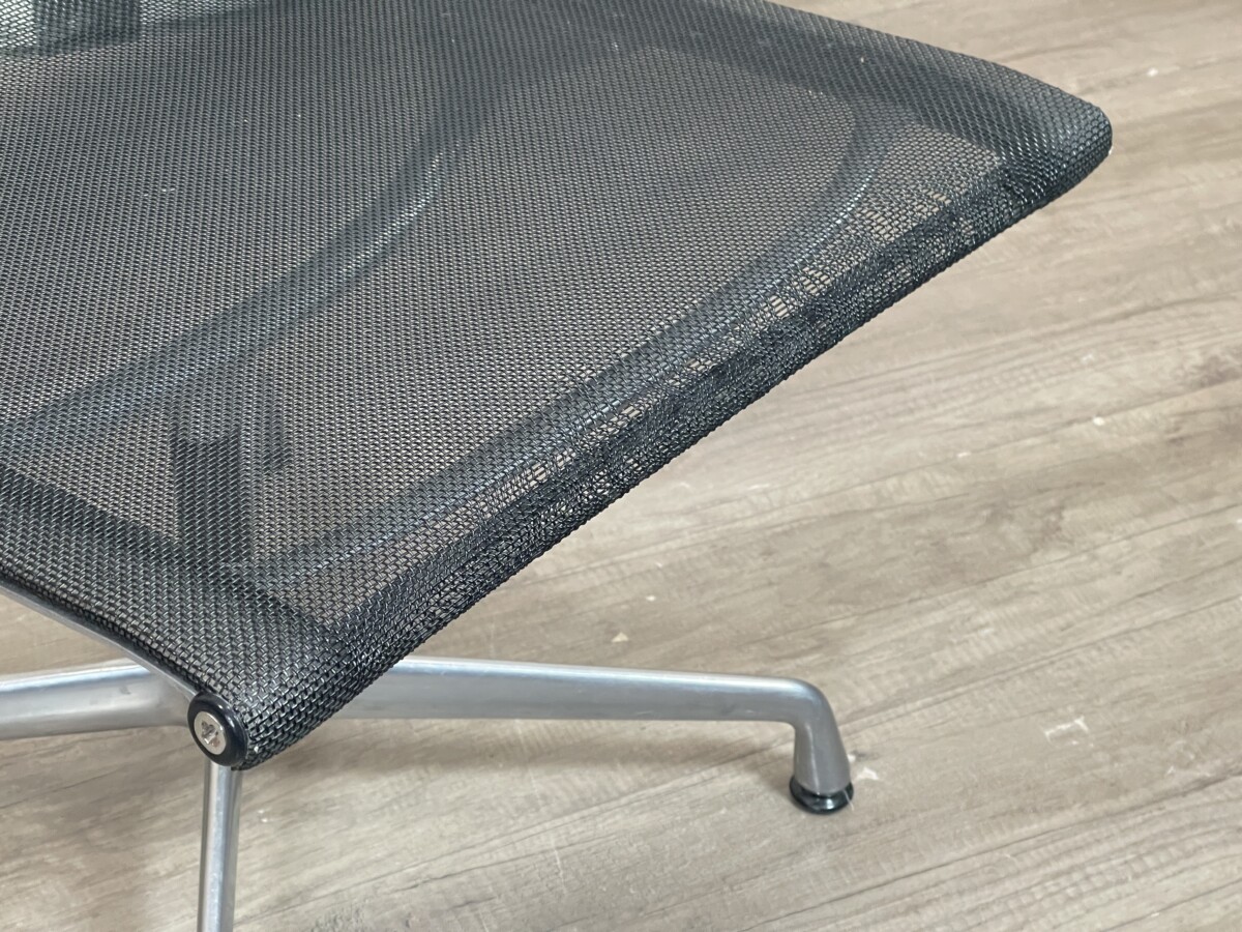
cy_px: 466
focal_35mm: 64
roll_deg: -1.3
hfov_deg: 30.3
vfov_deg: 22.9
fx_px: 2296
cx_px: 621
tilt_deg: -37.3
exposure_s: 1/50
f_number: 2.2
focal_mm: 7.5
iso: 200
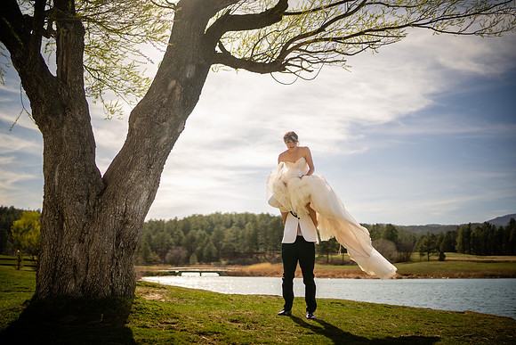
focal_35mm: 37
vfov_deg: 36.2
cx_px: 249
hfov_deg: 52.2
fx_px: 527
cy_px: 171
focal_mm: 35
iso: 100
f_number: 1.2
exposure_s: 1/8000
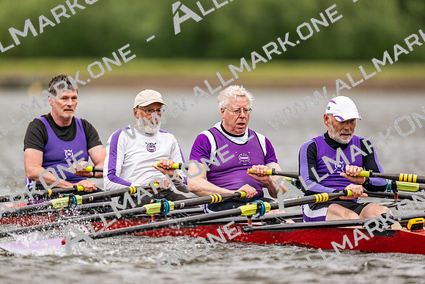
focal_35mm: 600
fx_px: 7085
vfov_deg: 2.3
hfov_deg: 3.4
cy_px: 142
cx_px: 212
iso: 500
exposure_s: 1/2500
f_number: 4
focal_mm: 600
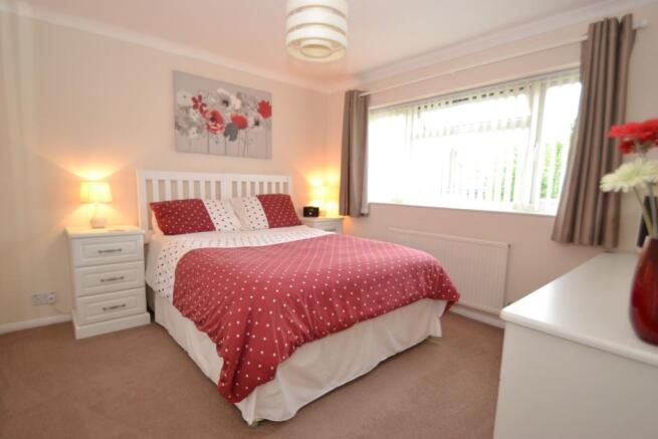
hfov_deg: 92.4
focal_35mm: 17
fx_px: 315
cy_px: 220
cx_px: 329
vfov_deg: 69.7
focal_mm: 11.5
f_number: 3.5
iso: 400
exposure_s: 1/60
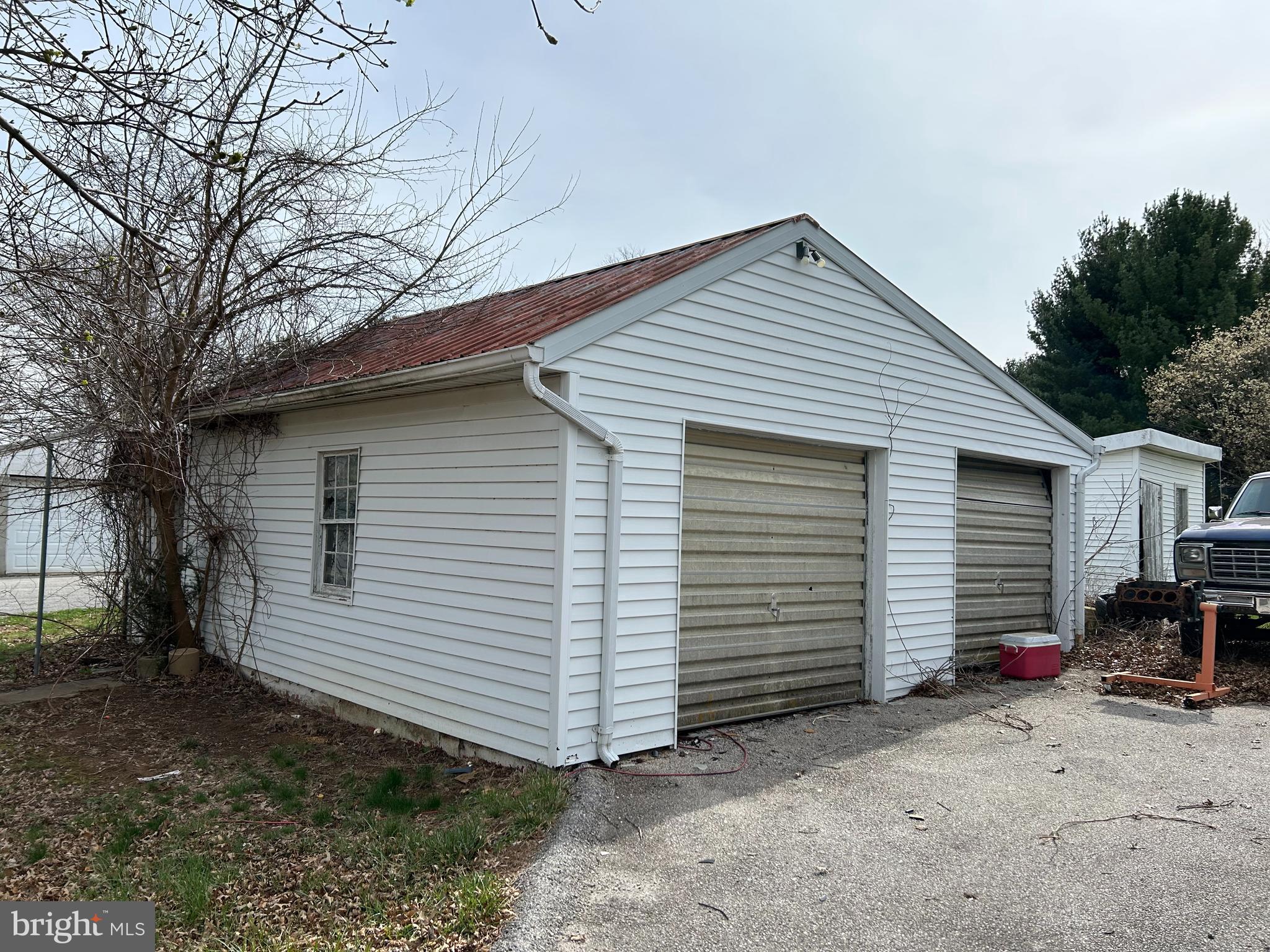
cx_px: 635
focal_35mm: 26
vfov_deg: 53.1
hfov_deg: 67.3
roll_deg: -1.1
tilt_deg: +3.9
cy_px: 476
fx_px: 954
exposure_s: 1/6211
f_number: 1.5
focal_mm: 5.7
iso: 50
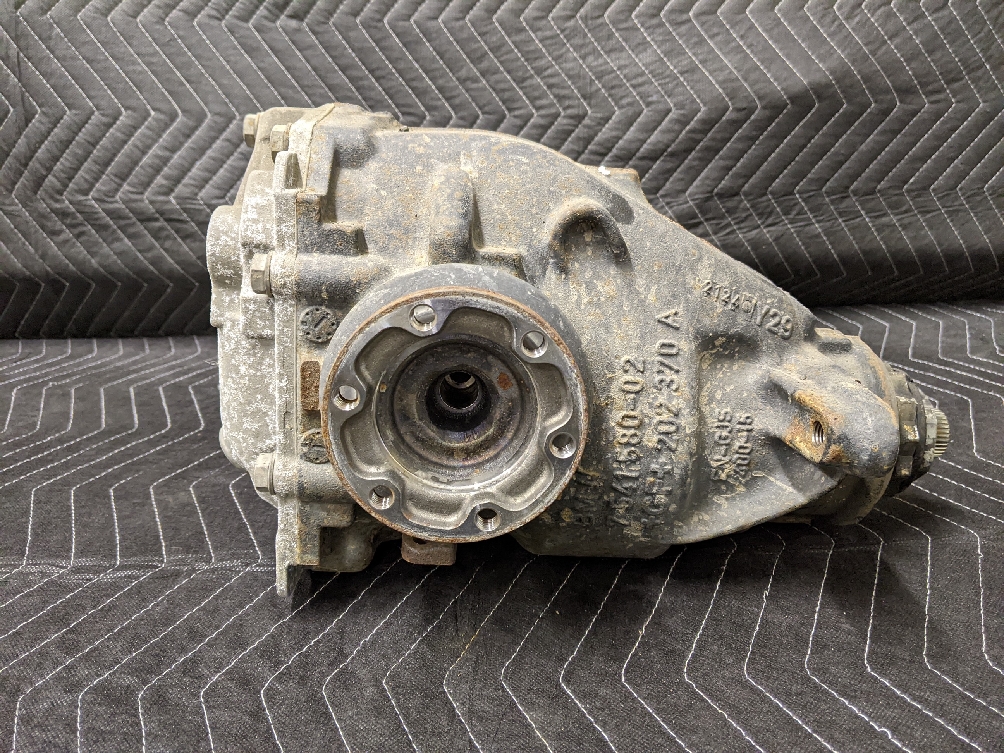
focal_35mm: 27
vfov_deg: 51.4
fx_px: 783
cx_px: 502
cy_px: 376
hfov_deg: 65.3
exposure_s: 1/24
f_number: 1.8
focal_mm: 4.44
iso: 476
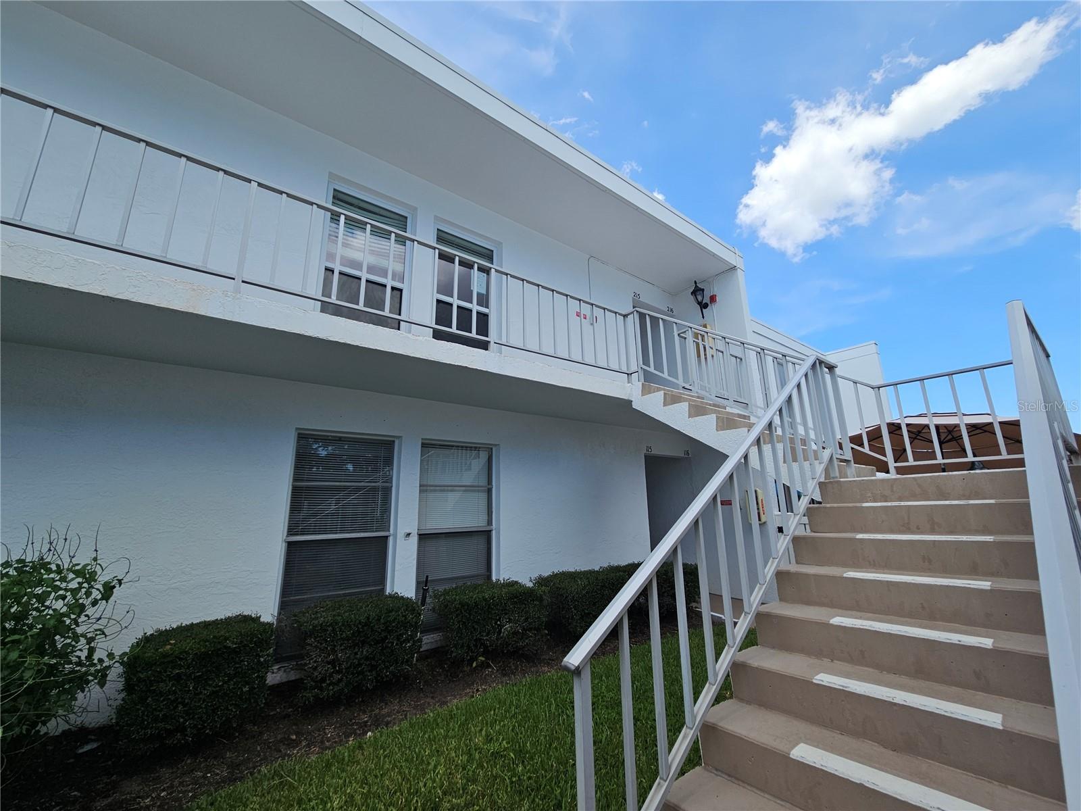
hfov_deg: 106.2
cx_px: 540
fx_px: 406
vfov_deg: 89.9
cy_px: 406
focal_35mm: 13
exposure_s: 1/1414
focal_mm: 2.2
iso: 50
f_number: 2.2
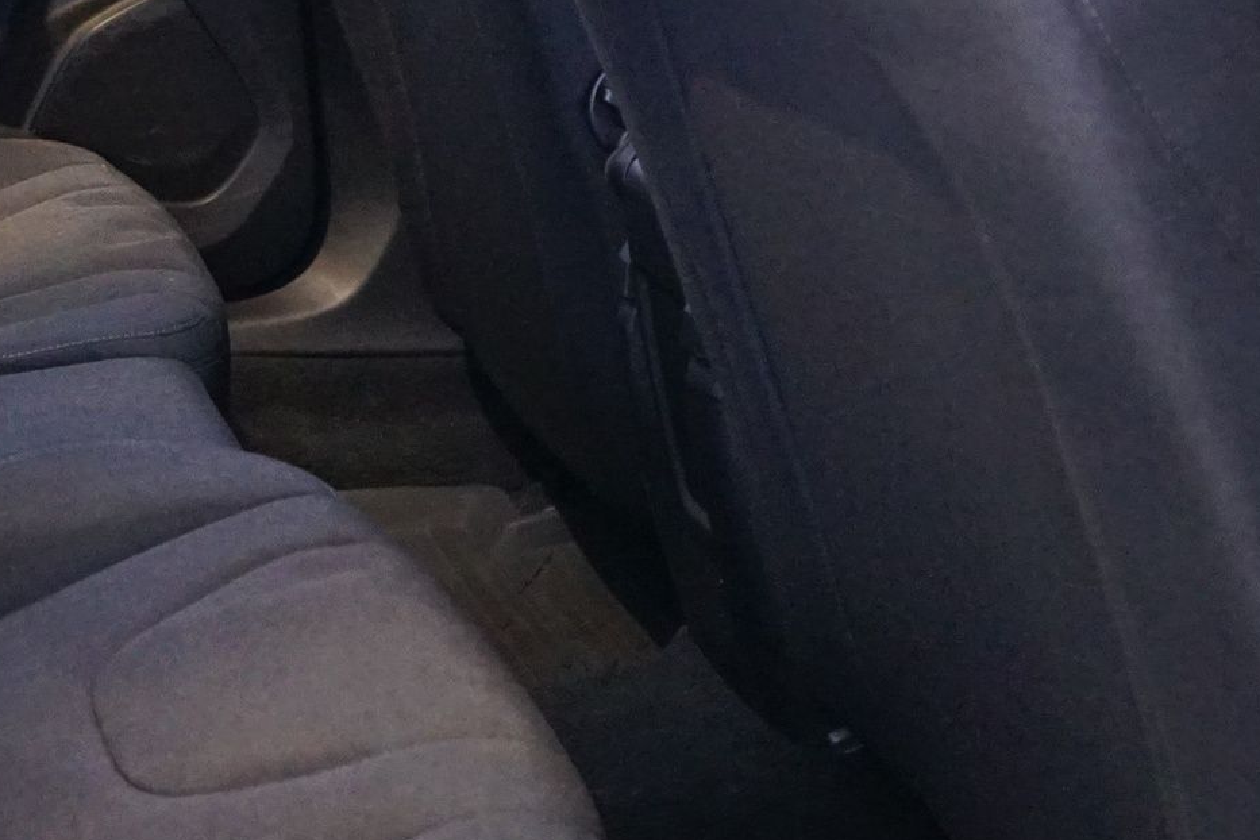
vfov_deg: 17.8
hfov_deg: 24.7
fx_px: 2625
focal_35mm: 75
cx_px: -211
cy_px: 40
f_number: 3.5
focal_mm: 28
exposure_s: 1/25
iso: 3200
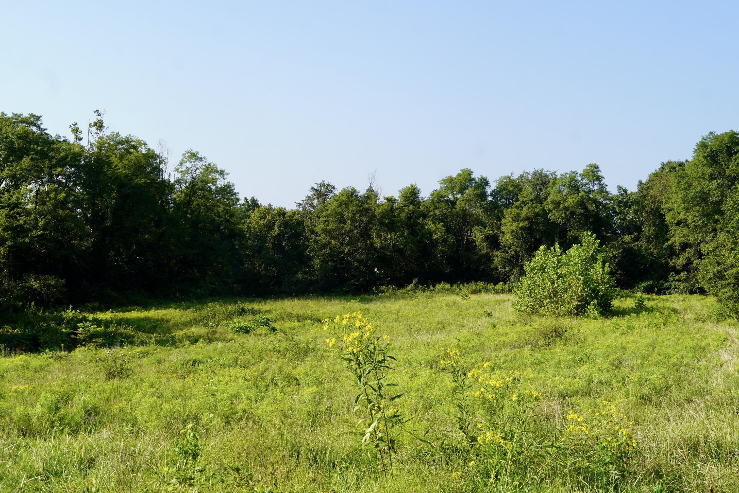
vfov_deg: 25.8
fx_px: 1078
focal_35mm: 52
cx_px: 370
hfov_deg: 37.9
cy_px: 246
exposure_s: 1/125
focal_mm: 35
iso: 100
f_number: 9
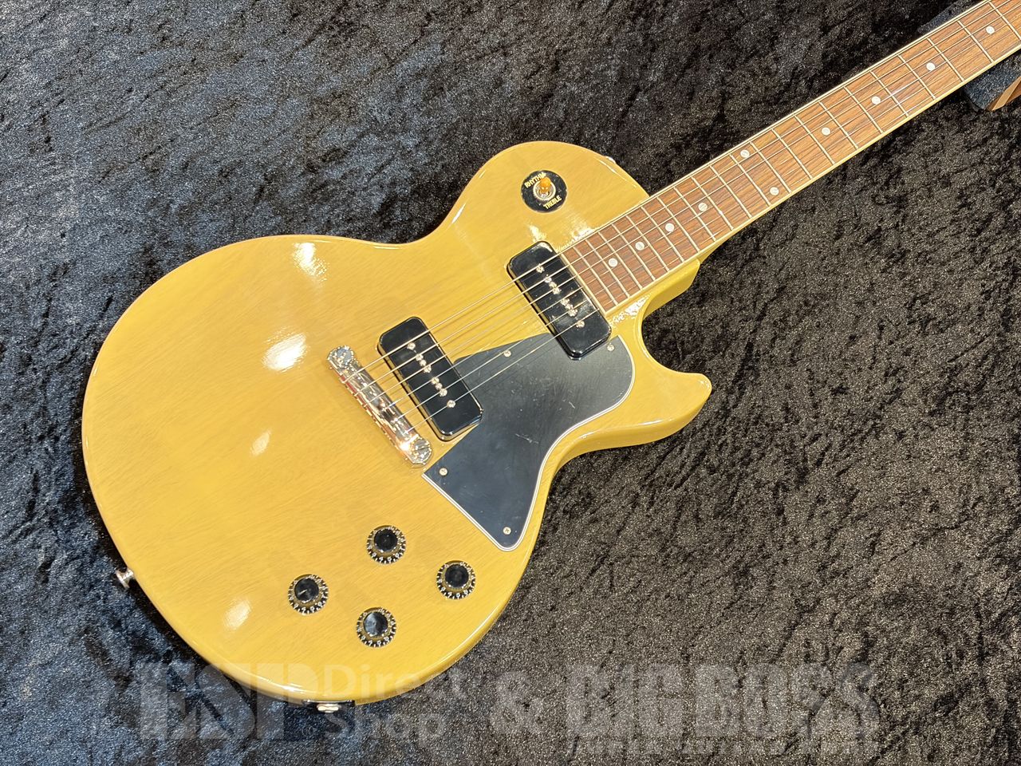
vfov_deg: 28.0
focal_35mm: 52
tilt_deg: -68.7
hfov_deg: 36.8
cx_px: 510
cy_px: 383
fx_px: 1534
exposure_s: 1/40
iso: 250
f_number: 1.6
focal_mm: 5.96
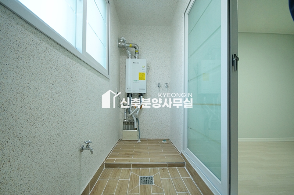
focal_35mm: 15
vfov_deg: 77.2
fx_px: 122
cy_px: 98
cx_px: 147
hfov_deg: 100.4
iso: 800
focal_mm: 10
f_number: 5
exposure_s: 1/60
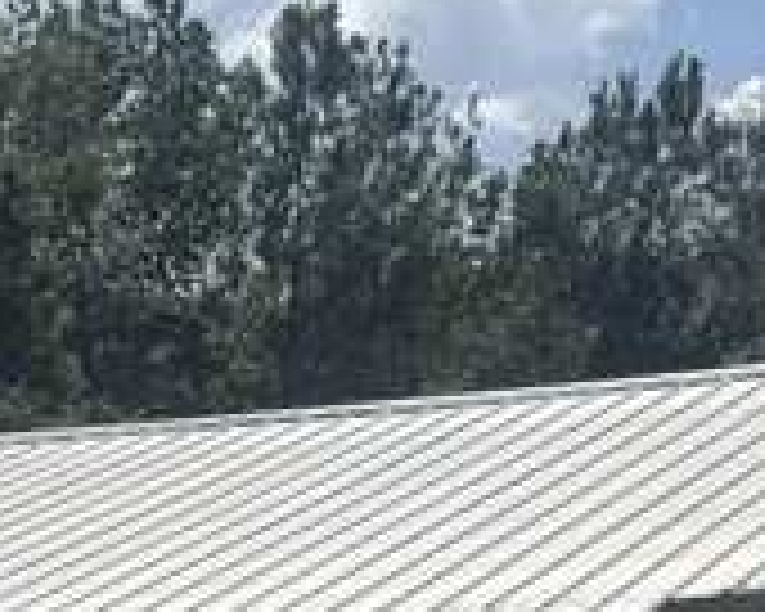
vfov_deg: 9.8
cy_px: 1220
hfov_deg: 13.1
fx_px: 3328
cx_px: 248
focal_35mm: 147
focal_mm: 6.76
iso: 80
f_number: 1.78
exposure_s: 1/6711
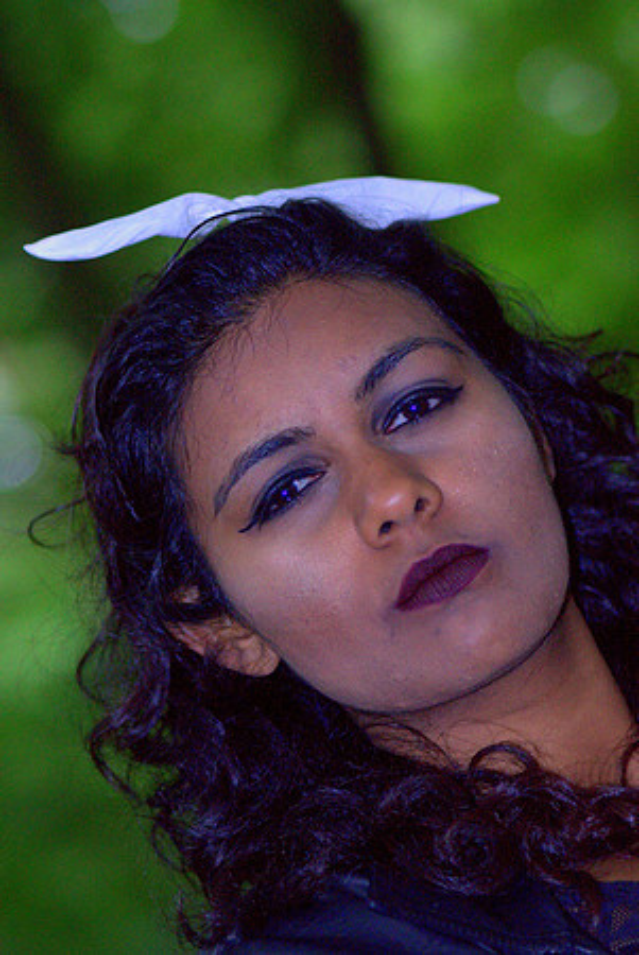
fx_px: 3984
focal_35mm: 150
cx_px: 320
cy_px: 478
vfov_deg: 13.7
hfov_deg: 9.2
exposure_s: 1/60
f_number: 3.2
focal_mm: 100
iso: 800
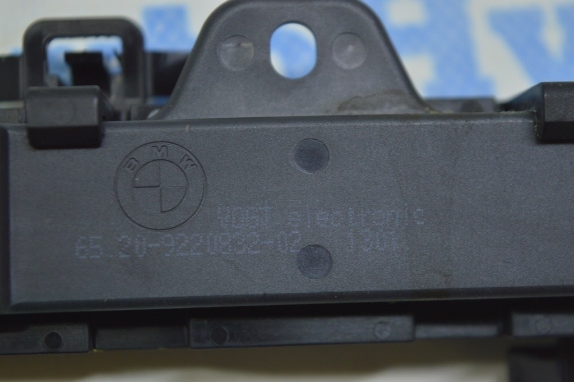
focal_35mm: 82
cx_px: 287
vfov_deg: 16.5
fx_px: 1314
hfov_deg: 24.6
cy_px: 191
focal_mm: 55
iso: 400
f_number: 5.6
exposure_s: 1/40
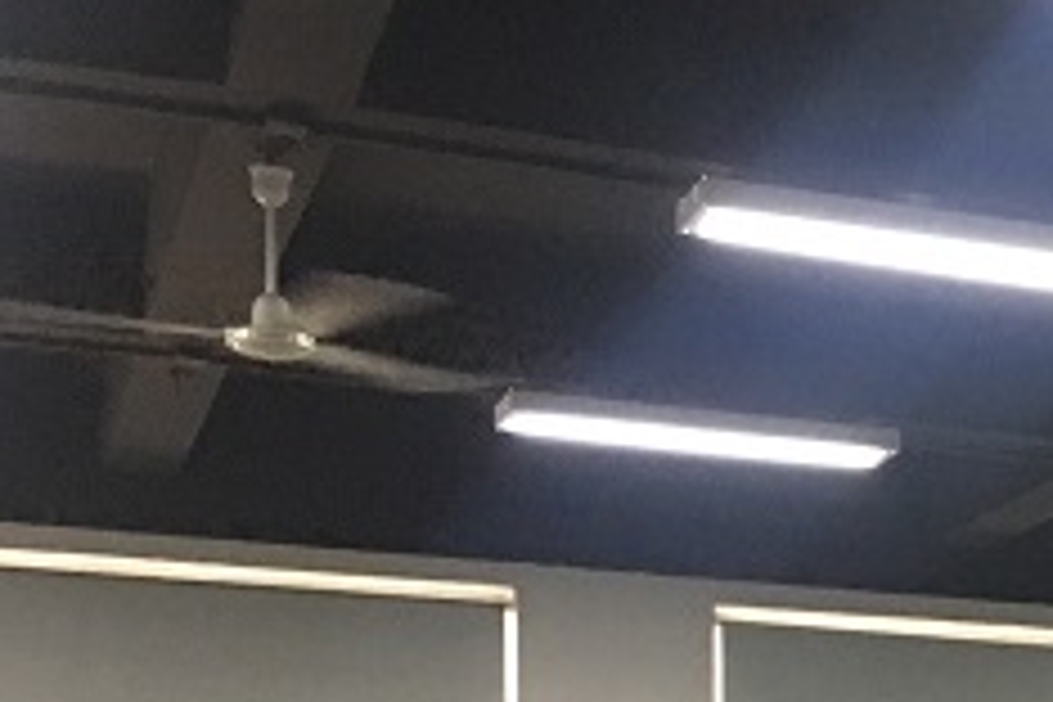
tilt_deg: +0.3
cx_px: 1652
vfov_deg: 12.4
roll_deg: -0.1
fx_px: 3013
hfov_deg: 17.5
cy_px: 1148
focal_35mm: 103
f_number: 2.2
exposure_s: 1/10
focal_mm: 4.15
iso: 80
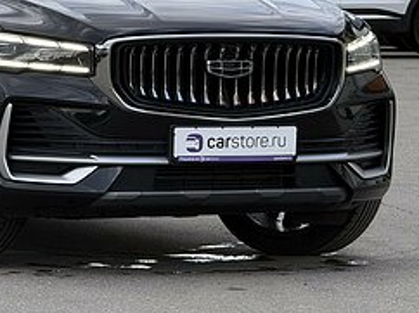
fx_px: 3289
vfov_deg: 5.4
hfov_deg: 7.3
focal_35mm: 272
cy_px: 22
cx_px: 19
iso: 50
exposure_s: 1/383
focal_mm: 15.66
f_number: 2.8
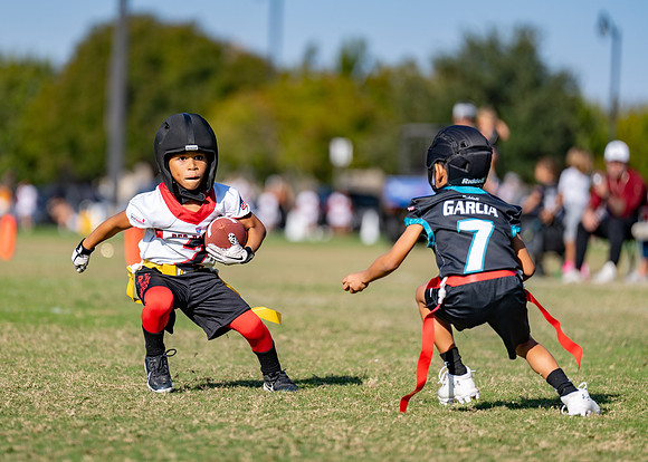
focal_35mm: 275
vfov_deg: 5.2
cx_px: 242
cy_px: 206
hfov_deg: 7.3
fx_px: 5059
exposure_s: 1/2000
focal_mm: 200
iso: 100
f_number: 2.8
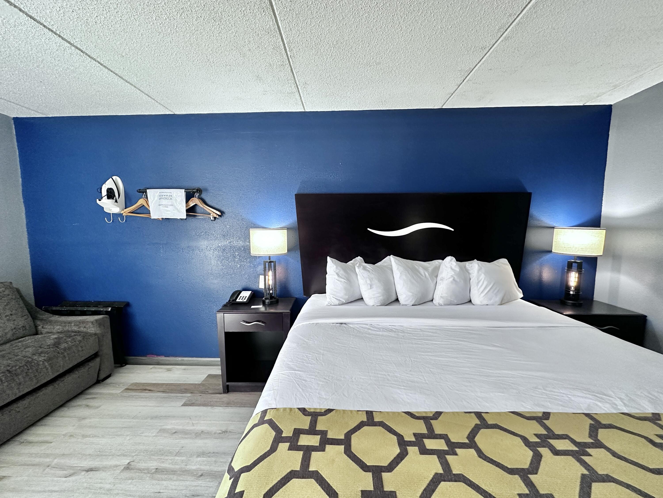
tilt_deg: -5.4
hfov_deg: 102.1
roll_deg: +0.0
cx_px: 332
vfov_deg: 85.7
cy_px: 249
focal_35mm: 14
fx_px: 268
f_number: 2.2
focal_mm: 2.22
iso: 250
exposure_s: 1/60
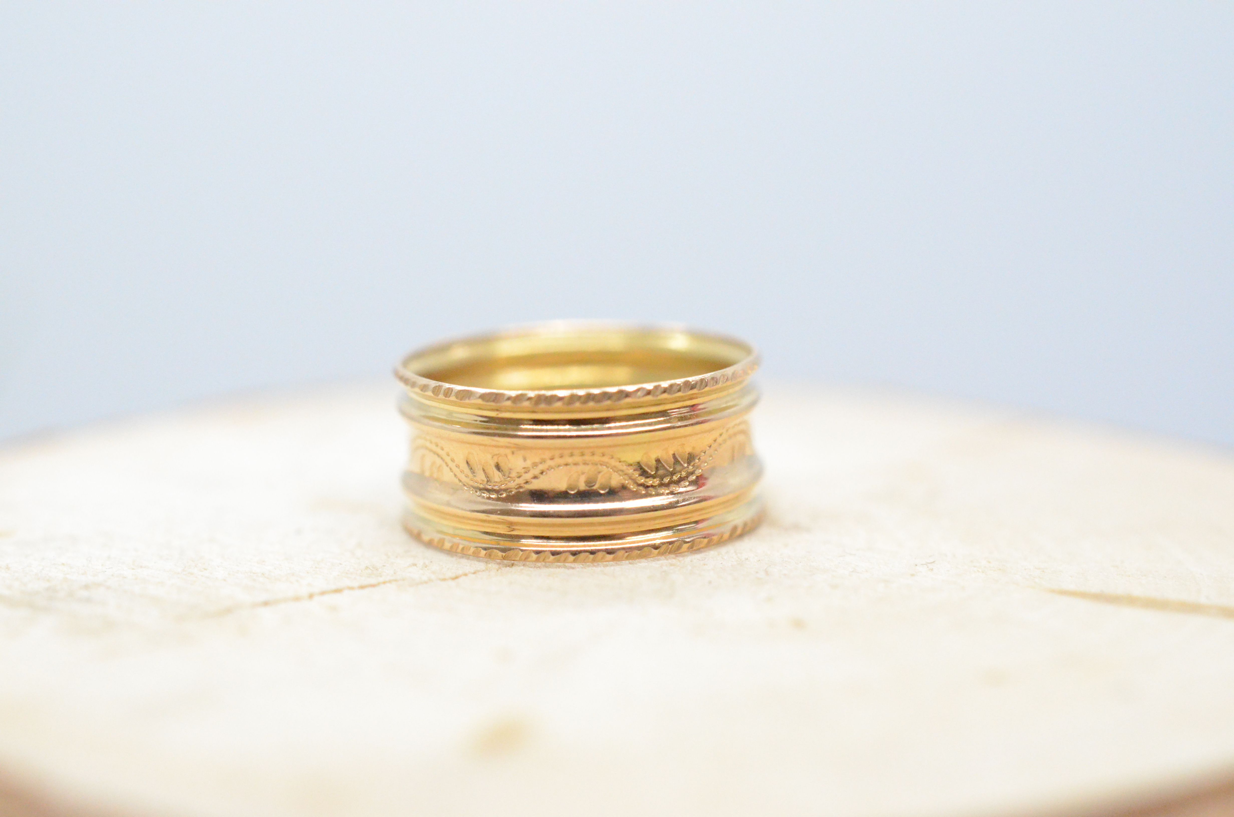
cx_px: 617
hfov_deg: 33.5
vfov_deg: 22.5
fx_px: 2052
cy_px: 408
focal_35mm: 60
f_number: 6.3
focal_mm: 40
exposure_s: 1/2000
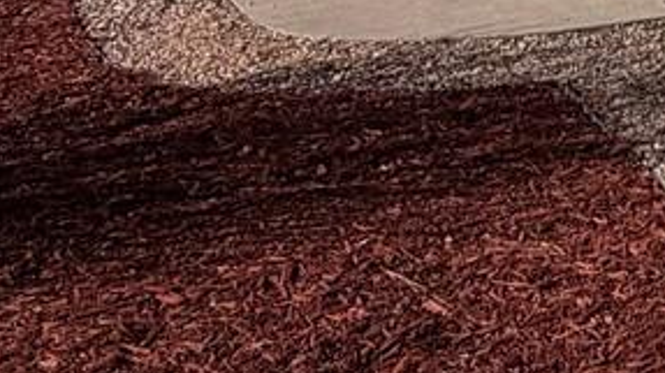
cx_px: 959
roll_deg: +1.3
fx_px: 1498
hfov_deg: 21.5
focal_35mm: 85
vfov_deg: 12.5
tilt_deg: -0.6
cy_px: -373
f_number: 2.2
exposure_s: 1/2320
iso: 20
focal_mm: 2.22
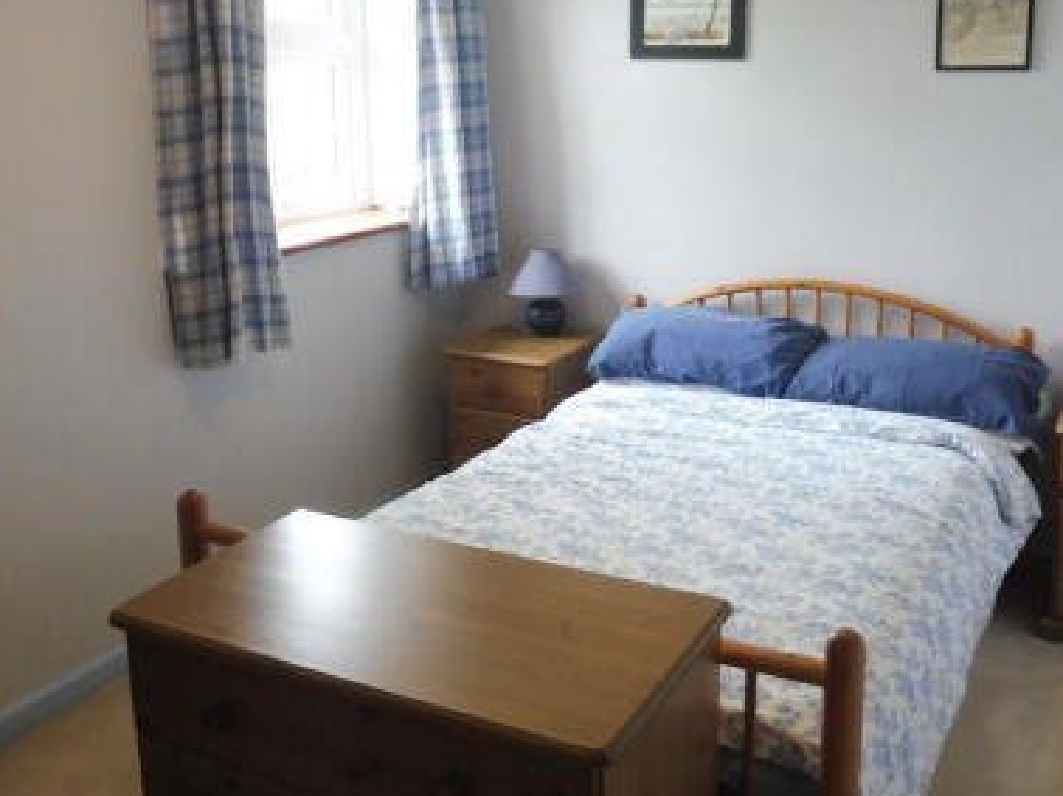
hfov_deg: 50.2
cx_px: 544
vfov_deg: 38.3
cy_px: 283
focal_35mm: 37
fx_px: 1135
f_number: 3.3
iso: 400
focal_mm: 4.3
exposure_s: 1/60
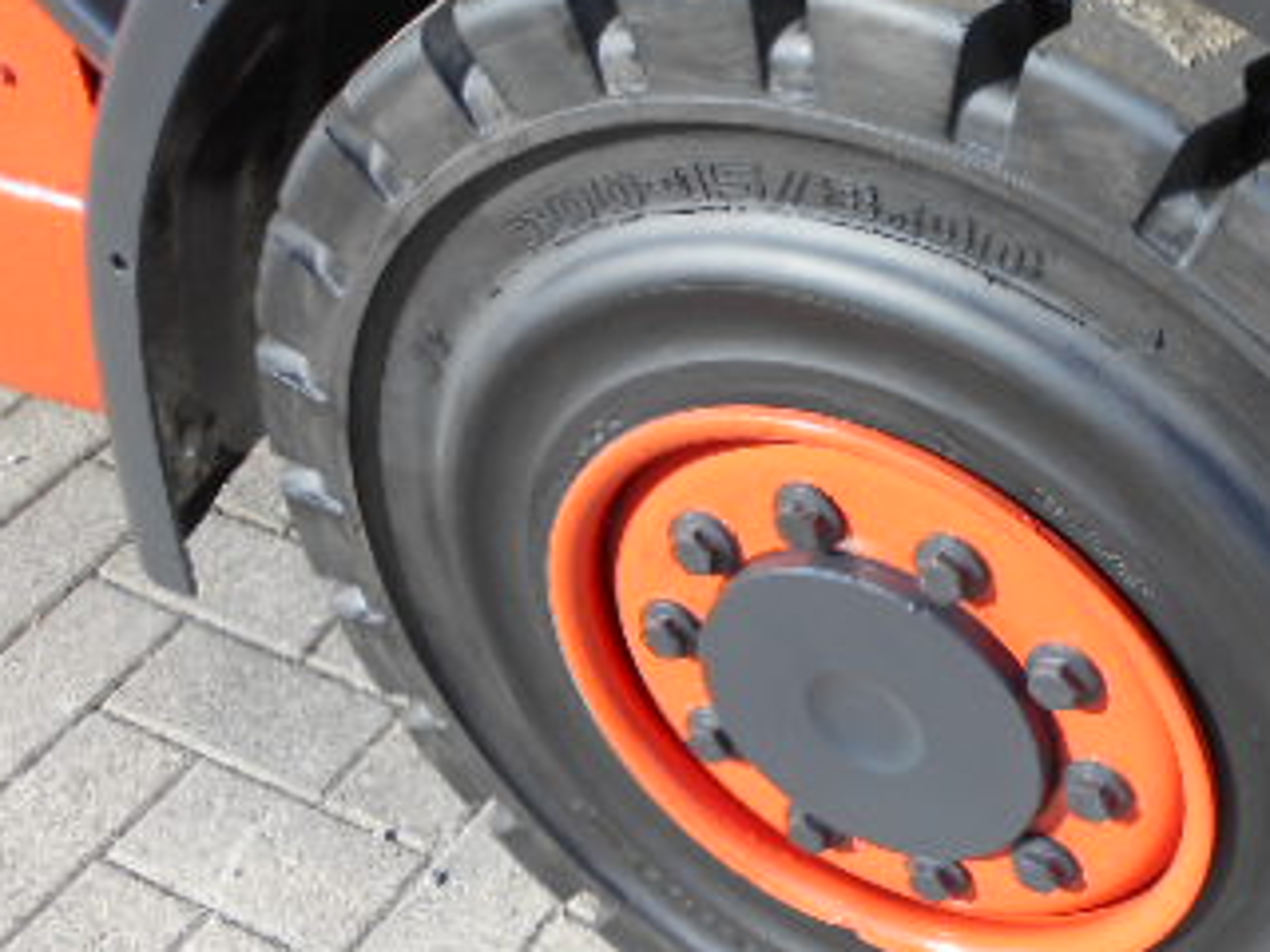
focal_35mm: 52
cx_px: 1004
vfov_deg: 28.0
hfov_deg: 35.7
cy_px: 551
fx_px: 1908
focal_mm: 4.6
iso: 80
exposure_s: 1/320
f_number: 3.2
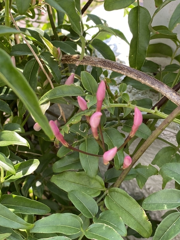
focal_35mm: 64
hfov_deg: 22.9
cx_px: 108
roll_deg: +4.3
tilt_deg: -39.3
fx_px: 443
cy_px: 114
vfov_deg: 30.3
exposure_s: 1/122
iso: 40
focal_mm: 6
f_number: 2
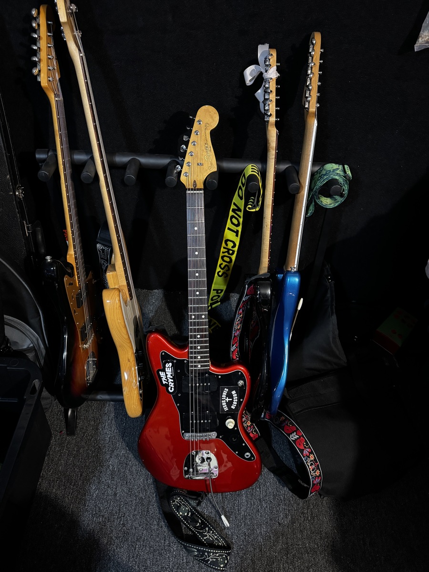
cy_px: 286
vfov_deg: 71.6
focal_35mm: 24
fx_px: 397
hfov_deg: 56.8
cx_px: 214
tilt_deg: -47.9
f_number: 1.78
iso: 1250
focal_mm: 6.76
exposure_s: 1/30
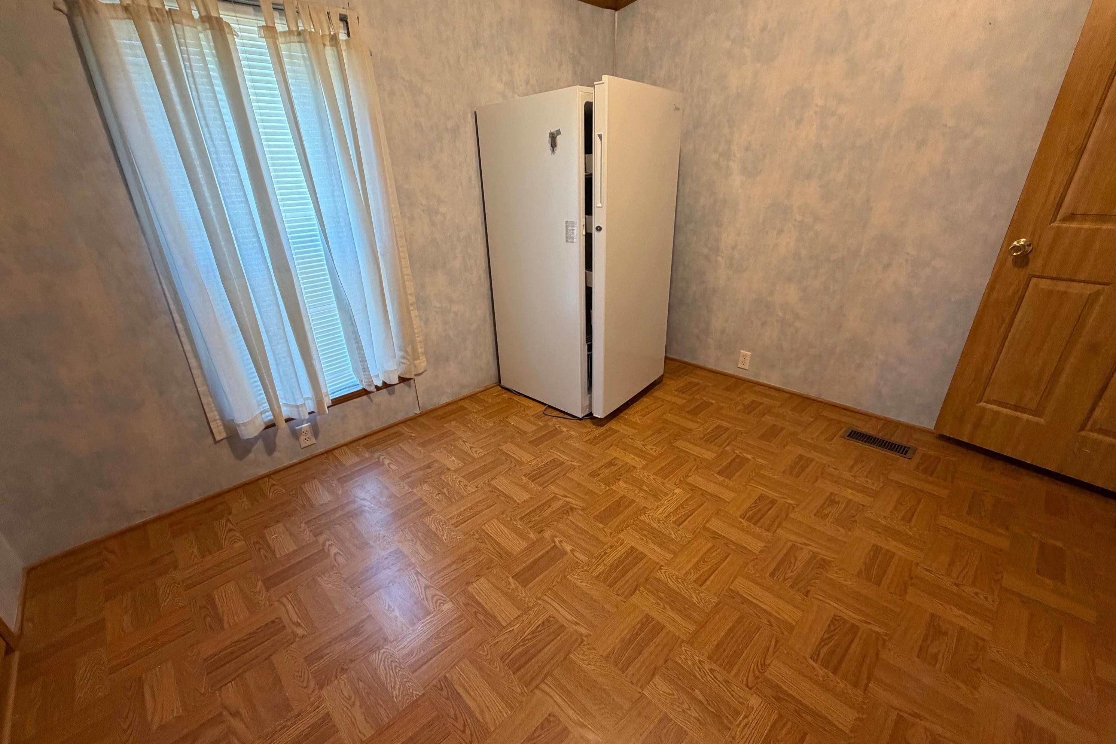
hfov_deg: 100.4
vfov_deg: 77.3
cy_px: 387
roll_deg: +1.8
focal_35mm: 15
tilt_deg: -25.7
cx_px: 557
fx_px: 465
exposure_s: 1/60
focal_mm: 2.22
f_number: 2.2
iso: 320
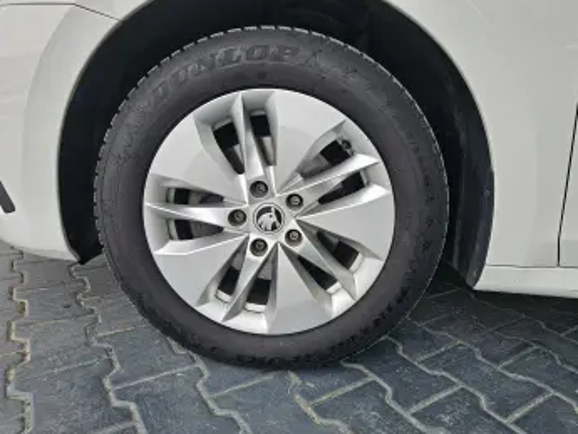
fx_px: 401
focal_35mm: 24
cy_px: 218
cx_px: 298
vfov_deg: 56.8
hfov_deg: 71.6
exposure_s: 1/115
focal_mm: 6.3
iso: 10
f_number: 1.7
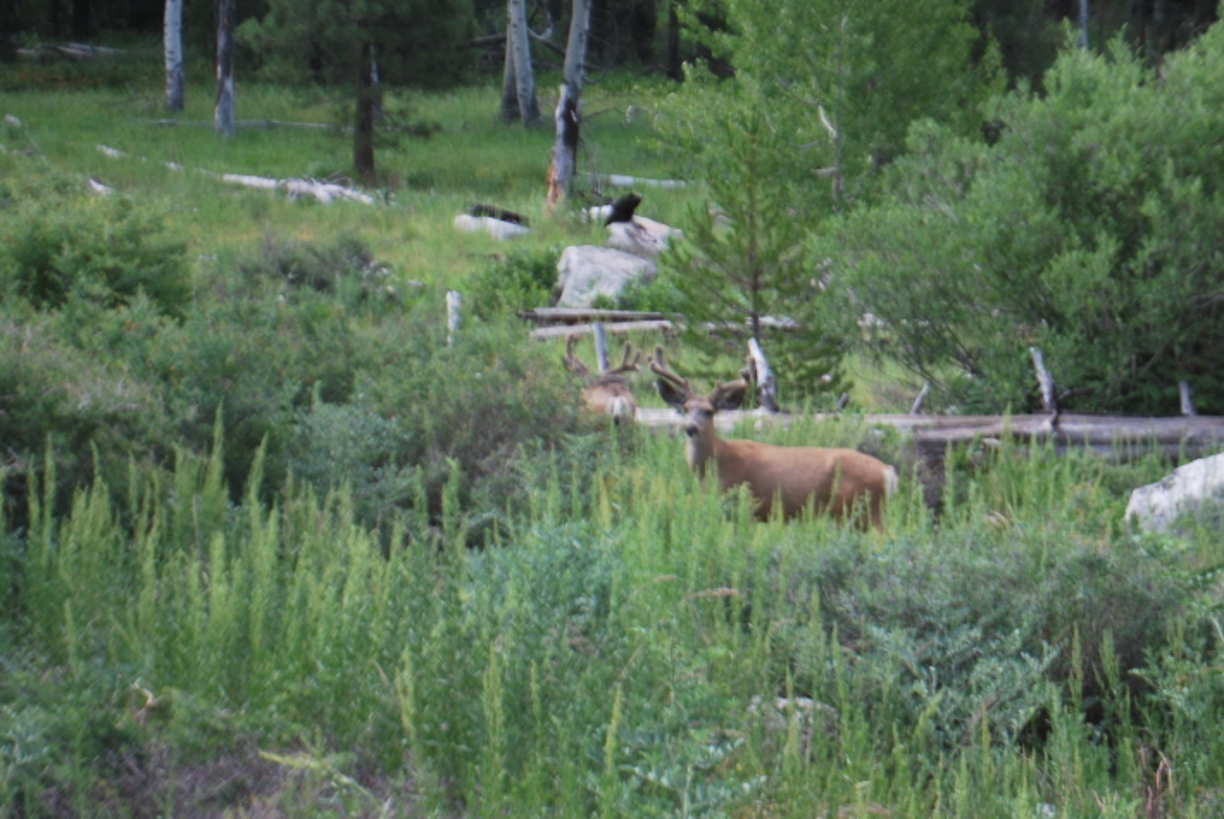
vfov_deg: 13.1
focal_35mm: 105
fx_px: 3561
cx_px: 710
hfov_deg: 19.5
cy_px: 364
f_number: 5.6
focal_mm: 55
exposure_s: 1/100
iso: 200
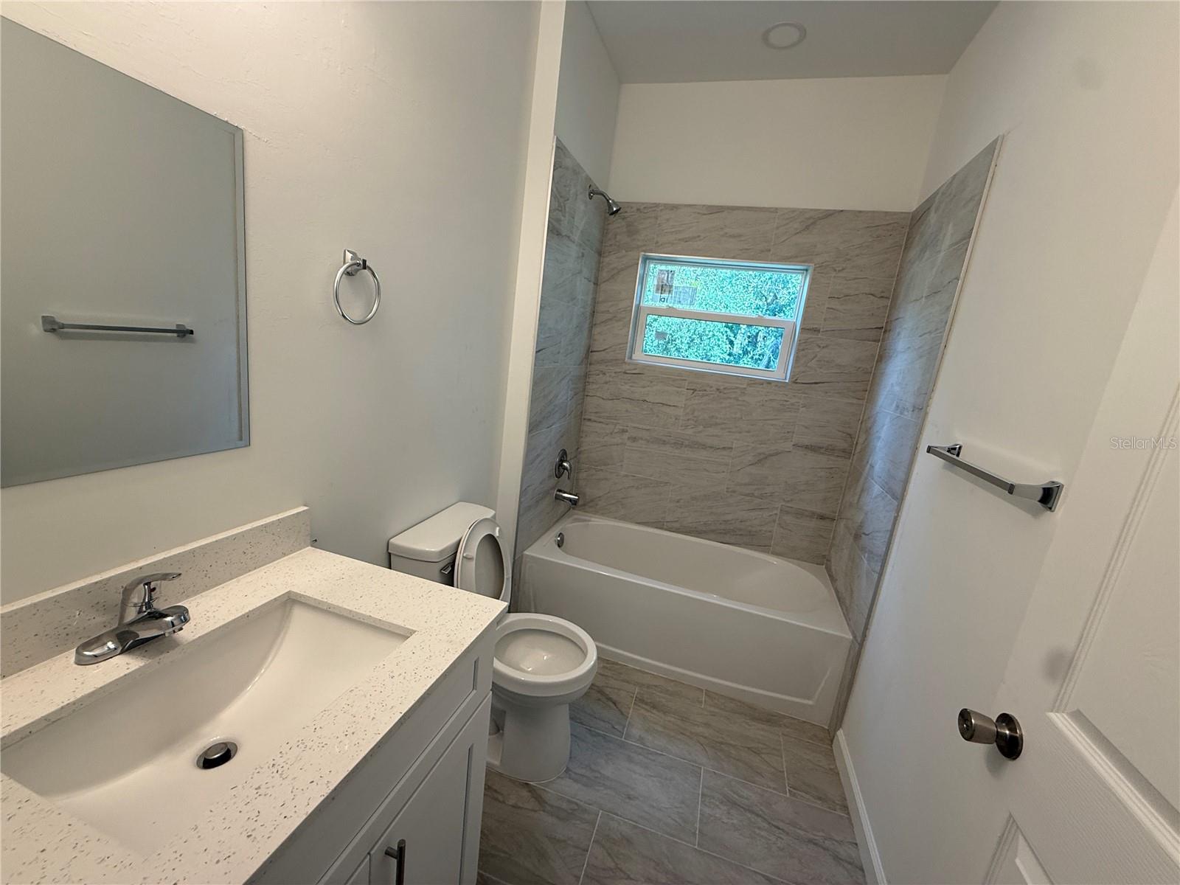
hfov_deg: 102.1
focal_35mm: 14
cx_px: 590
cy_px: 442
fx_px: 477
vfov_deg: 85.7
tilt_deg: -11.6
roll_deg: -7.2
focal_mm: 2.22
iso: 100
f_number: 2.2
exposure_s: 1/120
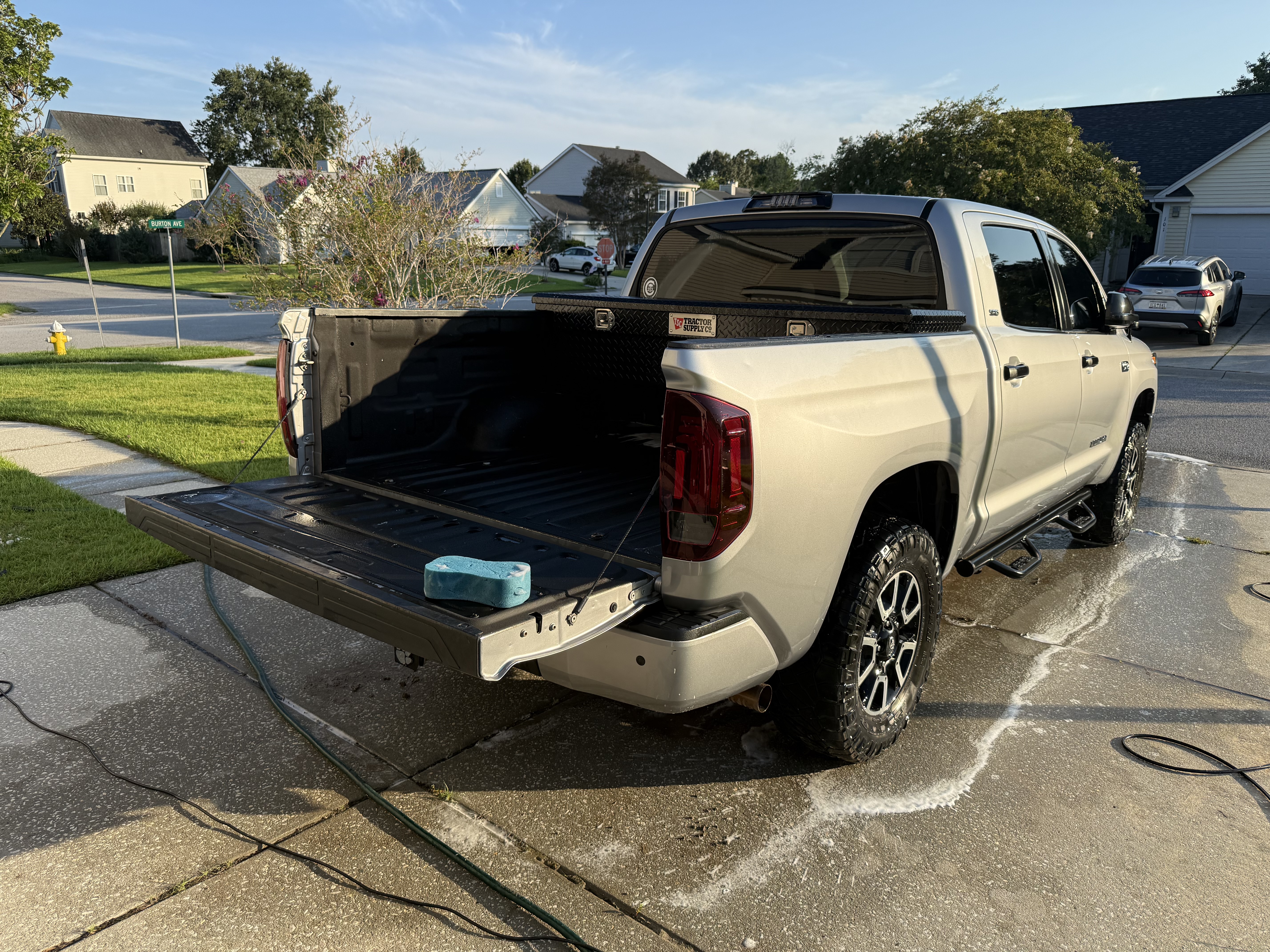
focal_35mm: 24
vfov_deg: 56.8
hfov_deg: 71.6
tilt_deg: -12.5
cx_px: 635
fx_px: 881
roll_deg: +0.1
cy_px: 476
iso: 100
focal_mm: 6.76
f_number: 1.78
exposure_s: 1/2703
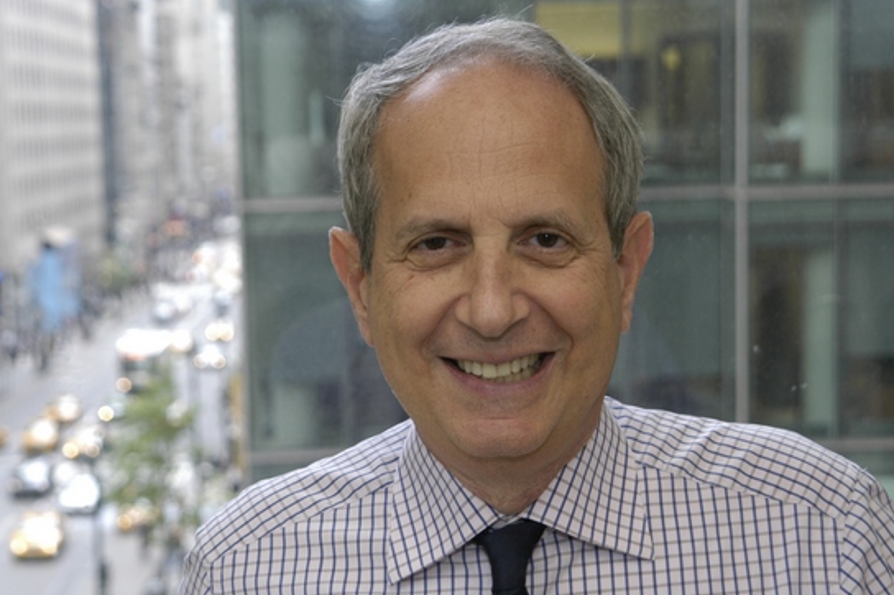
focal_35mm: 86
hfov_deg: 23.7
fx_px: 2134
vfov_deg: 15.9
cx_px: 411
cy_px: 313
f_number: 5.6
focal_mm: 52
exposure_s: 1/80
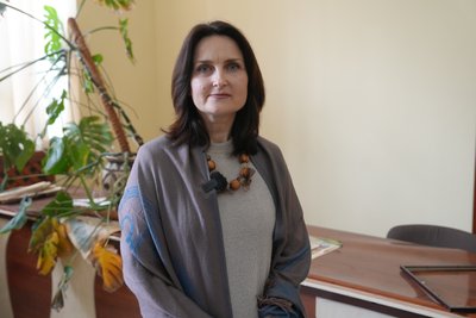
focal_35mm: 41
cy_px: 159
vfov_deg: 32.7
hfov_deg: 47.4
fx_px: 542
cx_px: 238
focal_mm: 41
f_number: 4
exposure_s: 1/160
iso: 1600
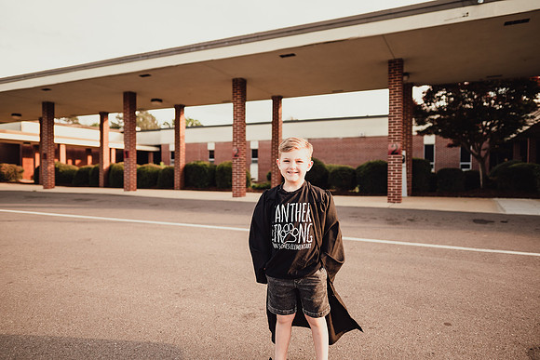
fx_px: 360
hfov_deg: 73.7
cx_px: 270
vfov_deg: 53.2
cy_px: 180
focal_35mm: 24
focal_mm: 24
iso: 100
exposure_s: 1/400
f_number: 2.2
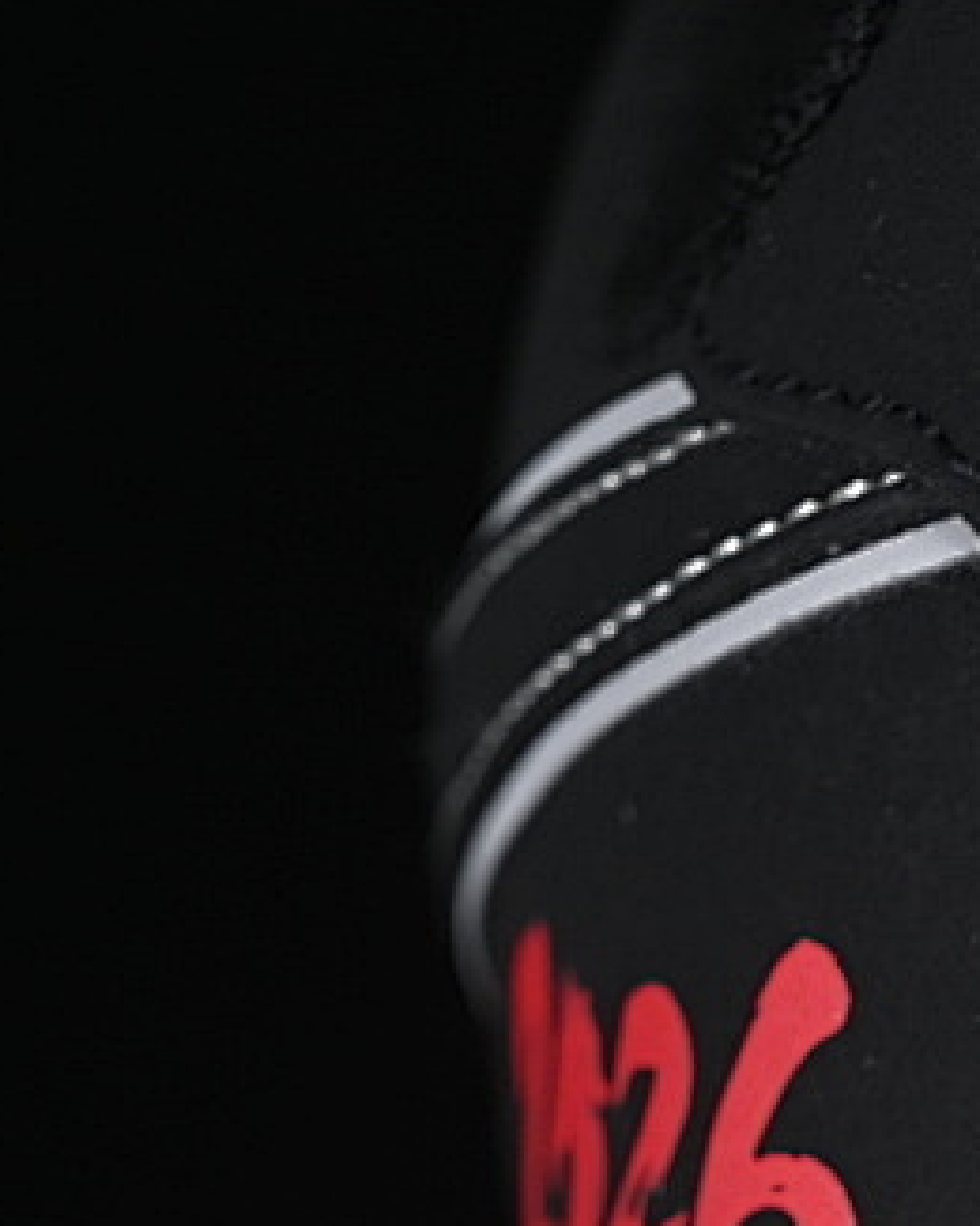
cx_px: 1436
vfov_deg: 8.2
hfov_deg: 6.5
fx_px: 8484
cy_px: 1094
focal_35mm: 234
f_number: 6.3
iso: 160
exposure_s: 1/80
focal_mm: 50
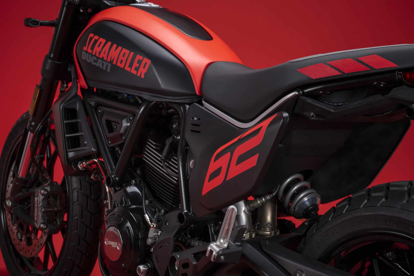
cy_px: 138
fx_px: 805
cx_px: 207
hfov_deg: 28.8
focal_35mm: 70
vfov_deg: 19.5
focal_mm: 70
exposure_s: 1/100
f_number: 11
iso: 100
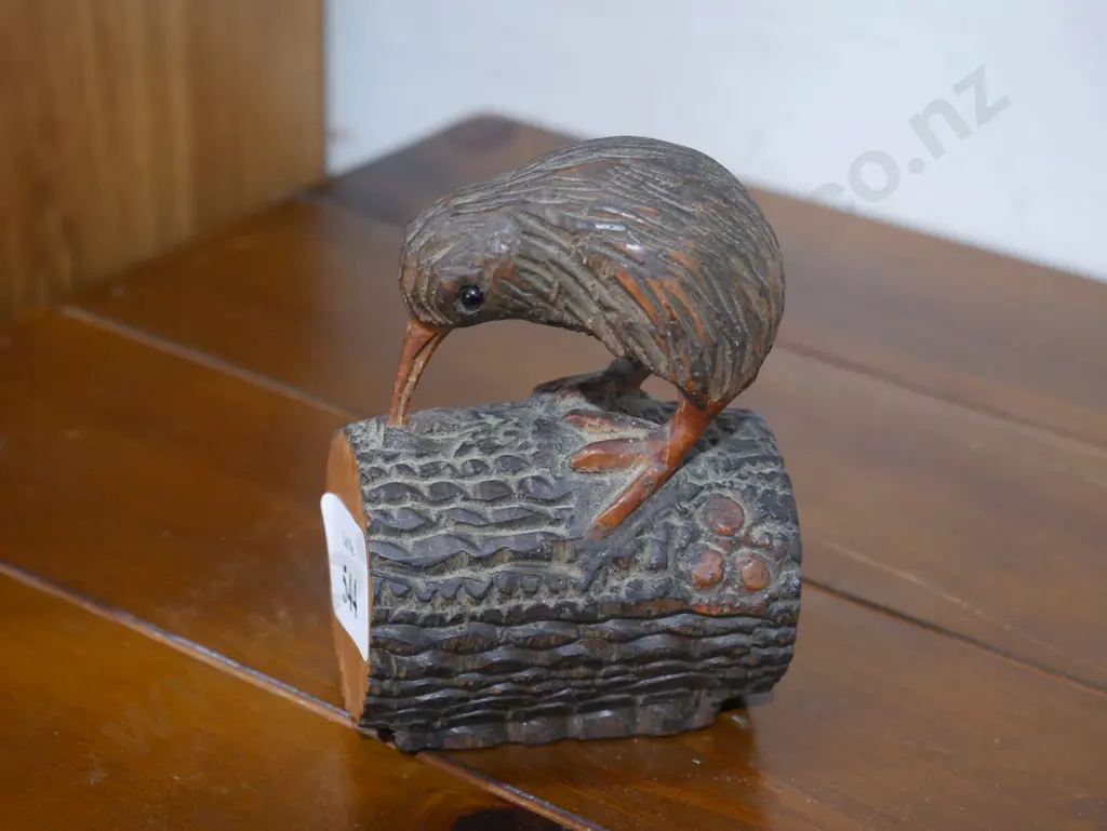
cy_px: 416
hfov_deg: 29.4
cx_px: 554
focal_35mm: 66
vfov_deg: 22.3
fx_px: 2112
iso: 2000
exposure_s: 1/80
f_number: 5.4
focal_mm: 33
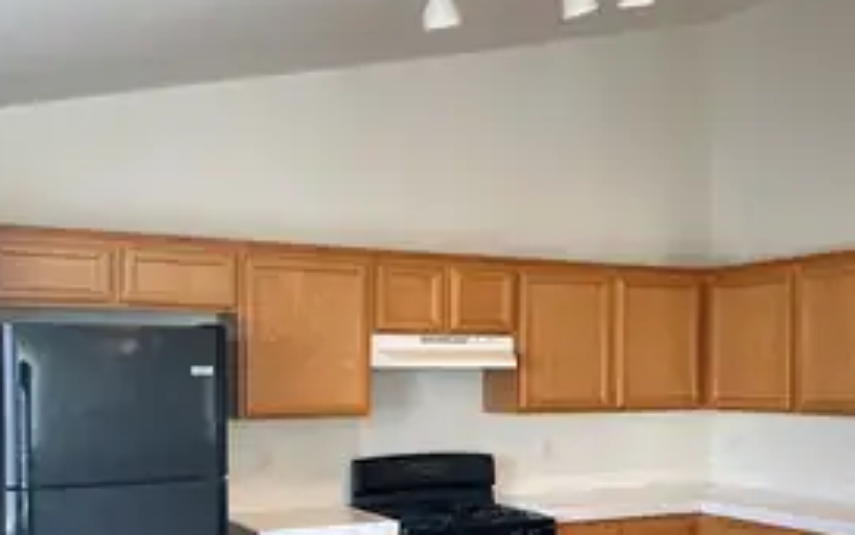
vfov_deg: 28.2
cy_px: 397
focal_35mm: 45
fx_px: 1049
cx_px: 454
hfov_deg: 44.3
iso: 64
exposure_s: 1/60
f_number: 1.8
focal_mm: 3
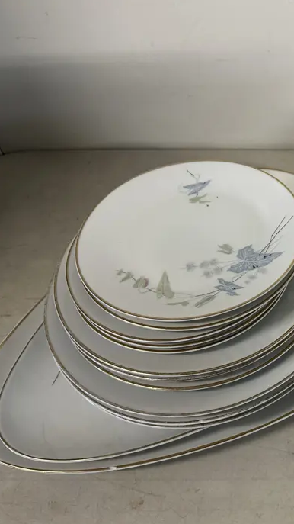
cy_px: 287
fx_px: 541
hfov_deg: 27.3
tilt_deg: -52.7
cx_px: 338
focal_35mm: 39
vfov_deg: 51.5
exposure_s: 1/100
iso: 200
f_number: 1.78
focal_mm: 6.86
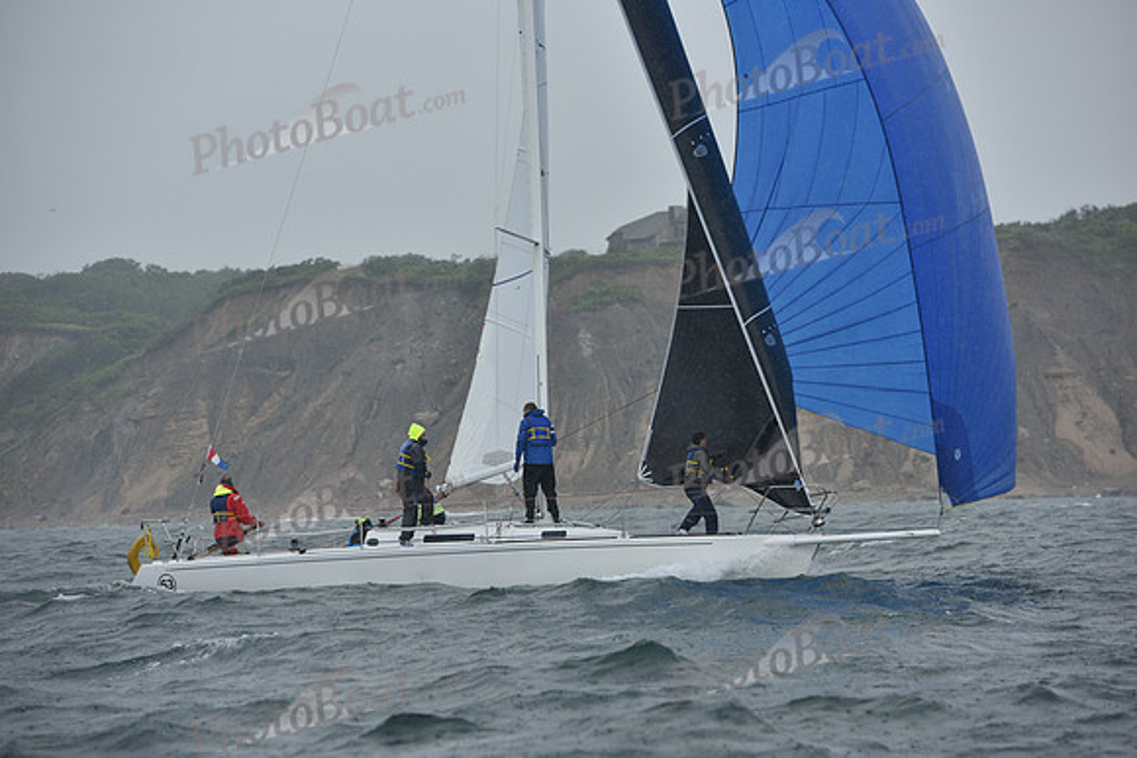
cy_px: 379
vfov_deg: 8.6
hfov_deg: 12.8
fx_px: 5054
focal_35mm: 160
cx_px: 568
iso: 320
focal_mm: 160
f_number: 5.6
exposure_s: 1/1000
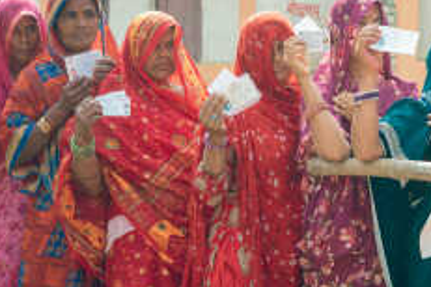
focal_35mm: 130
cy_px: 160
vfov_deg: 10.5
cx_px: 312
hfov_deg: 15.7
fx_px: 1556
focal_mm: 50
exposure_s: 1/80
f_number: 8
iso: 160
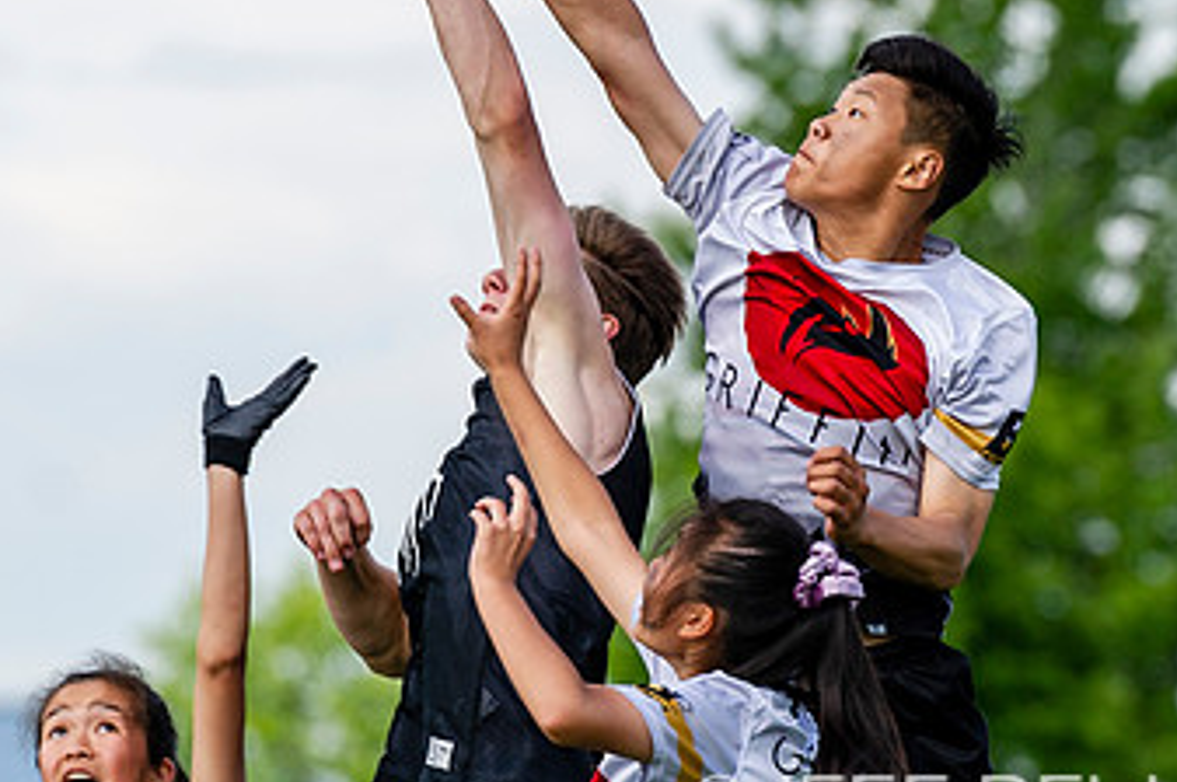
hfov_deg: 3.8
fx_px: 17736
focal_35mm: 543
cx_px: 601
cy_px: 492
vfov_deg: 2.5
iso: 320
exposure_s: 1/1250
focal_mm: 200
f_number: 4
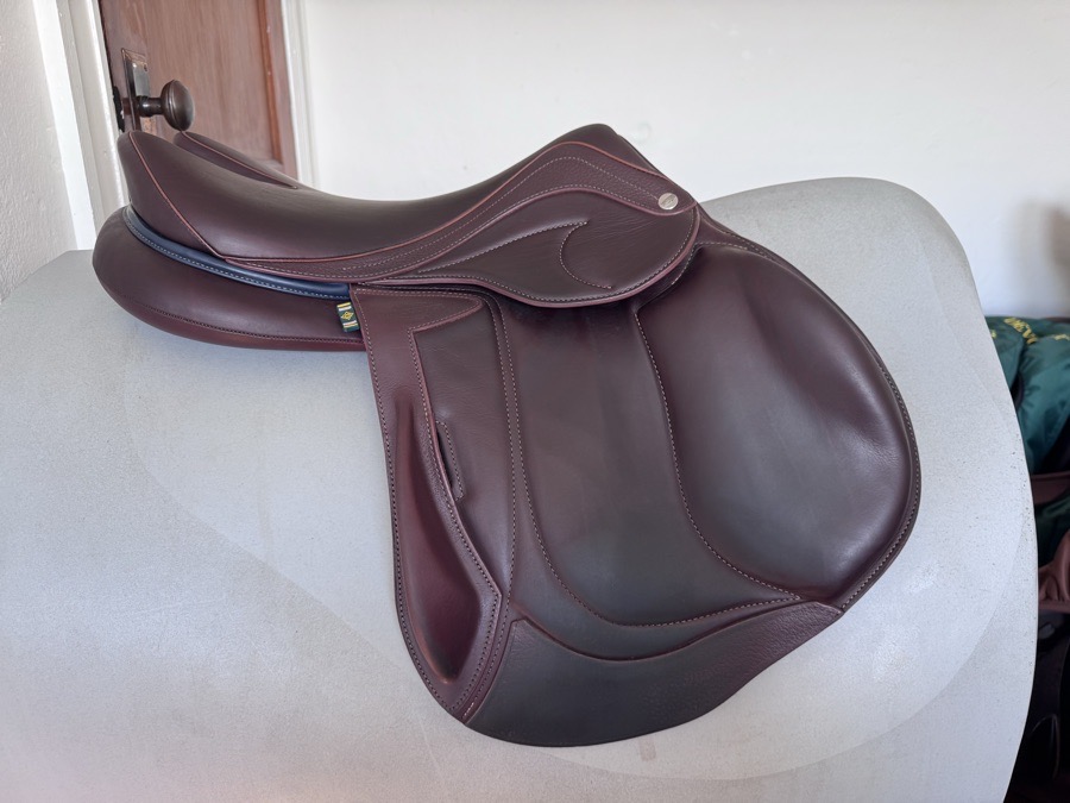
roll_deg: +1.3
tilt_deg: -17.0
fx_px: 742
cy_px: 402
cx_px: 535
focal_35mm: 24
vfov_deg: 56.8
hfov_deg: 71.6
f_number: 1.78
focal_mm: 6.76
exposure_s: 1/121
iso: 100
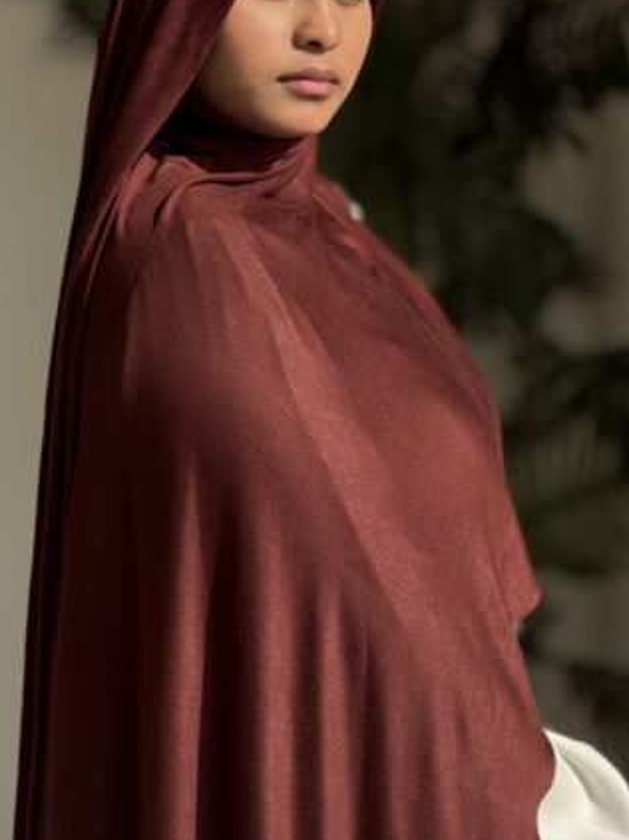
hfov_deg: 16.2
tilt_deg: -1.9
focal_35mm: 91
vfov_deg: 21.3
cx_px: 241
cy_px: 197
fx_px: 2207
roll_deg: +0.5
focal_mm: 6.76
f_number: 1.78
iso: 64
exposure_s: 1/3096
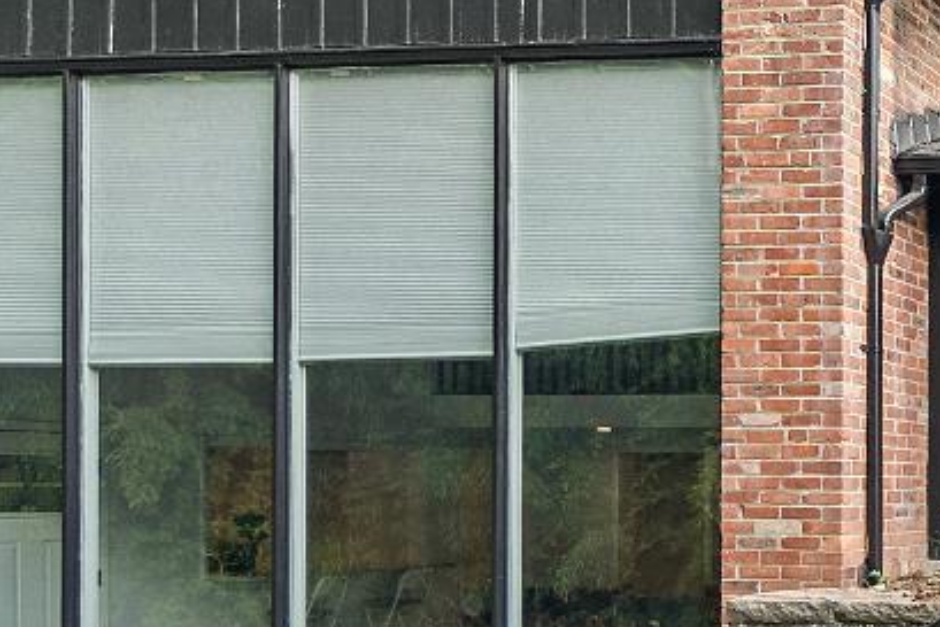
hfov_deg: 26.9
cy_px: 514
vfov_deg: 24.2
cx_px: 1372
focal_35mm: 55
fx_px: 1437
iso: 250
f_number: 5.6
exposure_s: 1/40
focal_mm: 10
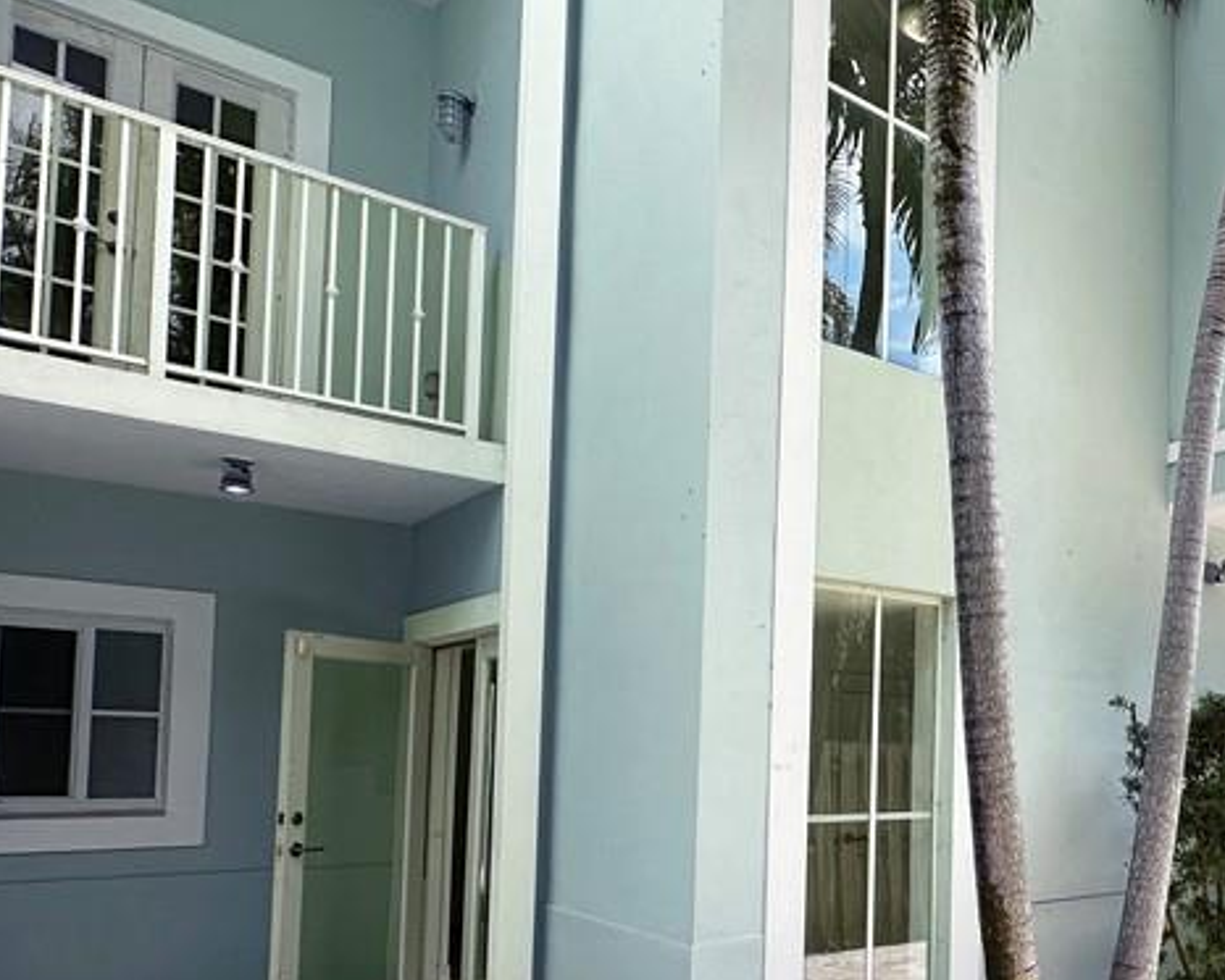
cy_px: 712
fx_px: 1088
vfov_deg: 47.1
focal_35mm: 30
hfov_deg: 51.3
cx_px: 1122
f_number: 2.2
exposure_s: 1/640
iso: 40
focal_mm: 2.22
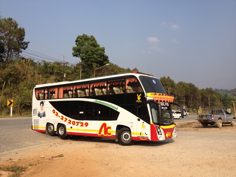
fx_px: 239
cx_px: 118
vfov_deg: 40.7
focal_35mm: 35
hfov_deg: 52.6
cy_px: 88
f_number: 2.4
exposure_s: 1/1623
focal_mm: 4.28
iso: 50
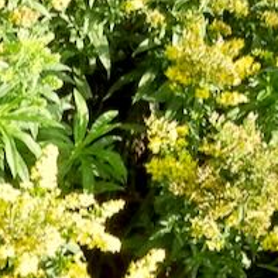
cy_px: 7
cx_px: -433
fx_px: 1254
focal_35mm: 138
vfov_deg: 12.5
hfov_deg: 10.5
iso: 160
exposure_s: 1/398
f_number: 3.5
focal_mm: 5.4
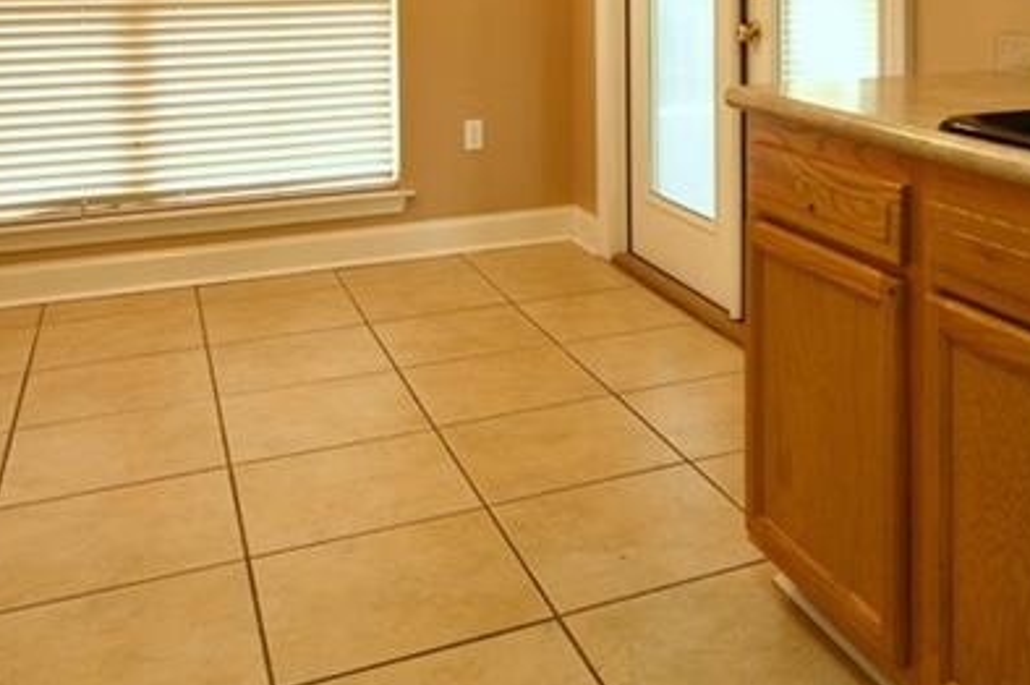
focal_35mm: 39
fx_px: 1115
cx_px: 729
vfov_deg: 30.7
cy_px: -55
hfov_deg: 48.3
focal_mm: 10
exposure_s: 1/25
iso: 250
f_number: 5.6
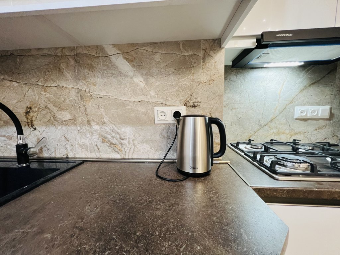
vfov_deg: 89.9
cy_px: 128
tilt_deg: -6.2
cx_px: 170
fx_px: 128
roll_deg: +0.4
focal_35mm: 13
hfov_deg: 106.2
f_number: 1.8
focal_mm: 1.57
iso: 320
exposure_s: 1/50
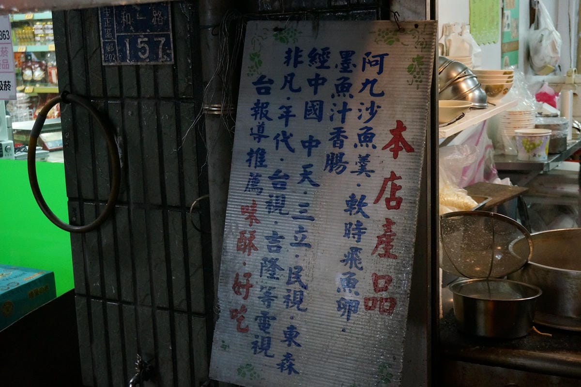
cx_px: 290
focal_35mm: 50
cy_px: 194
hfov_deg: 40.0
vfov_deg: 27.2
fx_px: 798
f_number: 5
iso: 3200
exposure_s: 1/60
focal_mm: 33
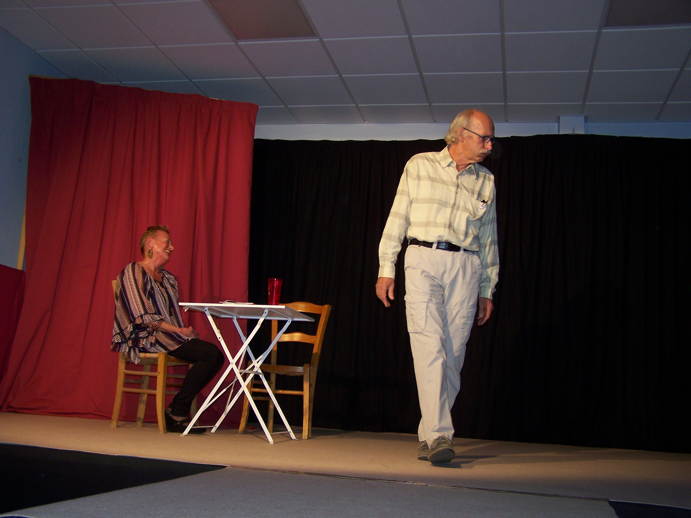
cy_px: 259
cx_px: 346
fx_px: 759
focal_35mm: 38
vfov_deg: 37.7
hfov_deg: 49.0
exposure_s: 1/60
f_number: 2.8
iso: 80
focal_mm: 6.3
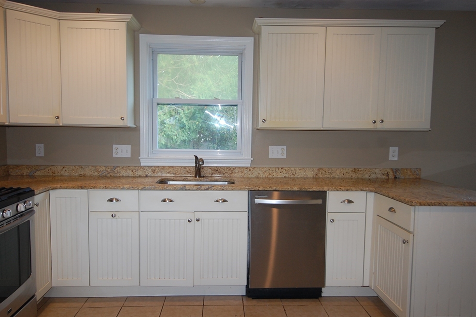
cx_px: 230
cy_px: 163
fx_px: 370
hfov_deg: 65.5
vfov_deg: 46.4
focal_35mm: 28
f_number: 4
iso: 400
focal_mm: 18
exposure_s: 1/60
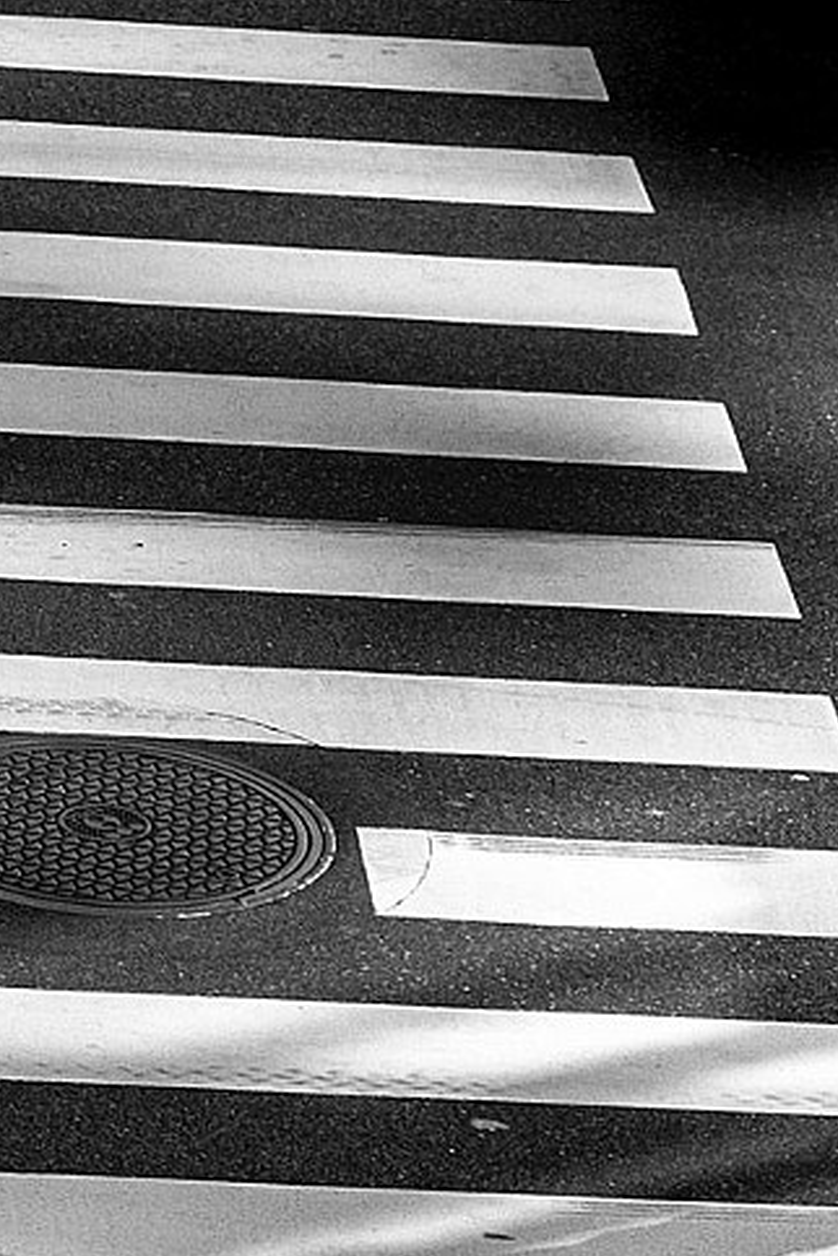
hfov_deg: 3.9
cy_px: 1173
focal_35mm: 351
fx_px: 12255
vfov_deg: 5.9
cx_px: -22
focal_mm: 70
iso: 400
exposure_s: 1/400
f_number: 9
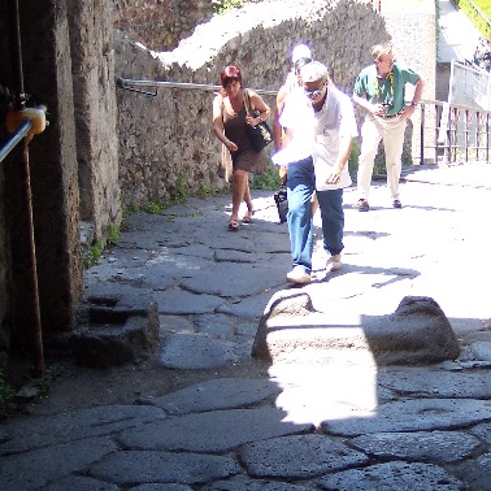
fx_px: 1139
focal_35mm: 71
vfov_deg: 24.2
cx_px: 344
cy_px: 175
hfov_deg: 24.2
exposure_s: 1/250
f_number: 2.8
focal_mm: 8
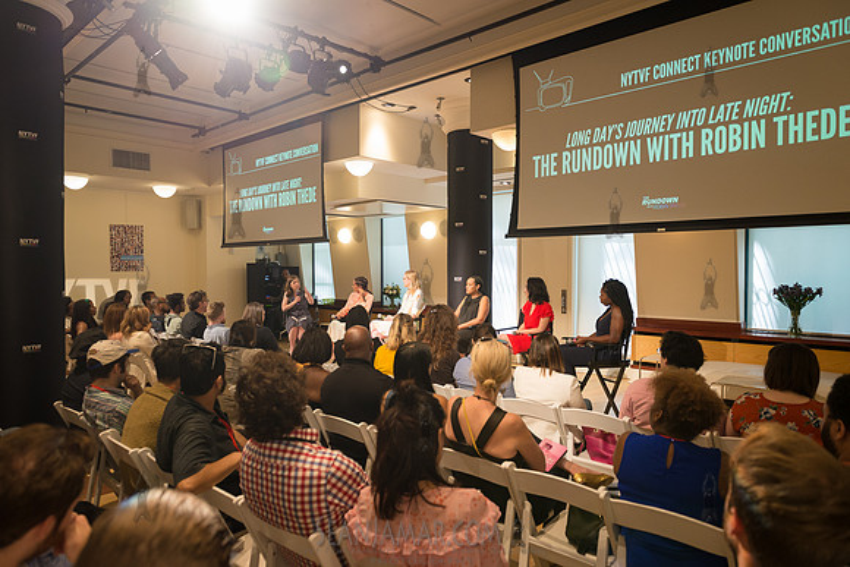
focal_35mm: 24
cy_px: 284
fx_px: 567
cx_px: 425
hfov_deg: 73.7
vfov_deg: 53.2
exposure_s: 1/80
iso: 1000
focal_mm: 24
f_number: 4
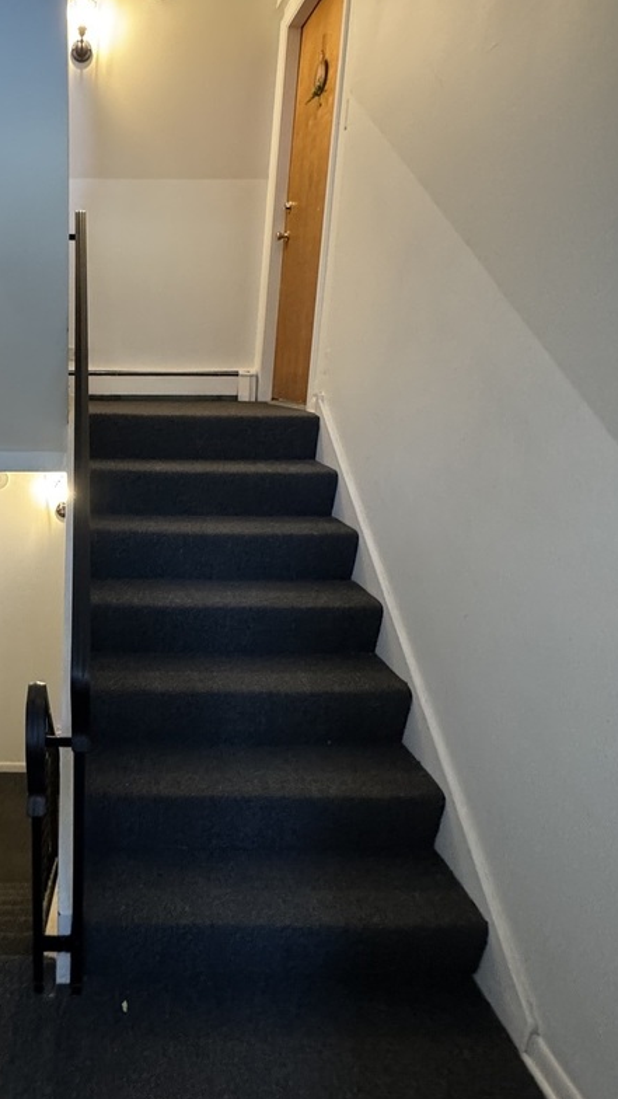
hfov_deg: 48.4
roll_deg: -0.3
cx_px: 71
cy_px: 496
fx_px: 612
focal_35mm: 21
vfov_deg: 83.6
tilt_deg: -7.9
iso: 640
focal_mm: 2.22
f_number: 2.2
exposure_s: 1/60
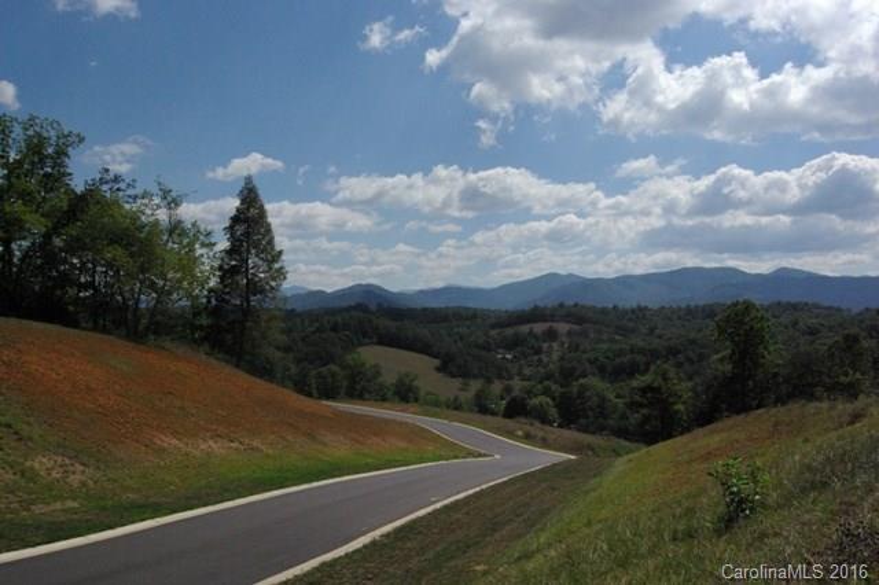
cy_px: 292
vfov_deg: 36.8
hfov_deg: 53.2
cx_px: 440
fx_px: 879
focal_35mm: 36
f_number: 11
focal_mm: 24
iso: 1600
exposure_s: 1/4000
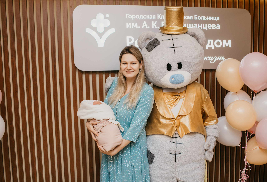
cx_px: 143
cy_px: 95
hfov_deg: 51.4
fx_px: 277
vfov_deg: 36.4
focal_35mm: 37
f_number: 4
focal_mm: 35
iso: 400
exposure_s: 1/160
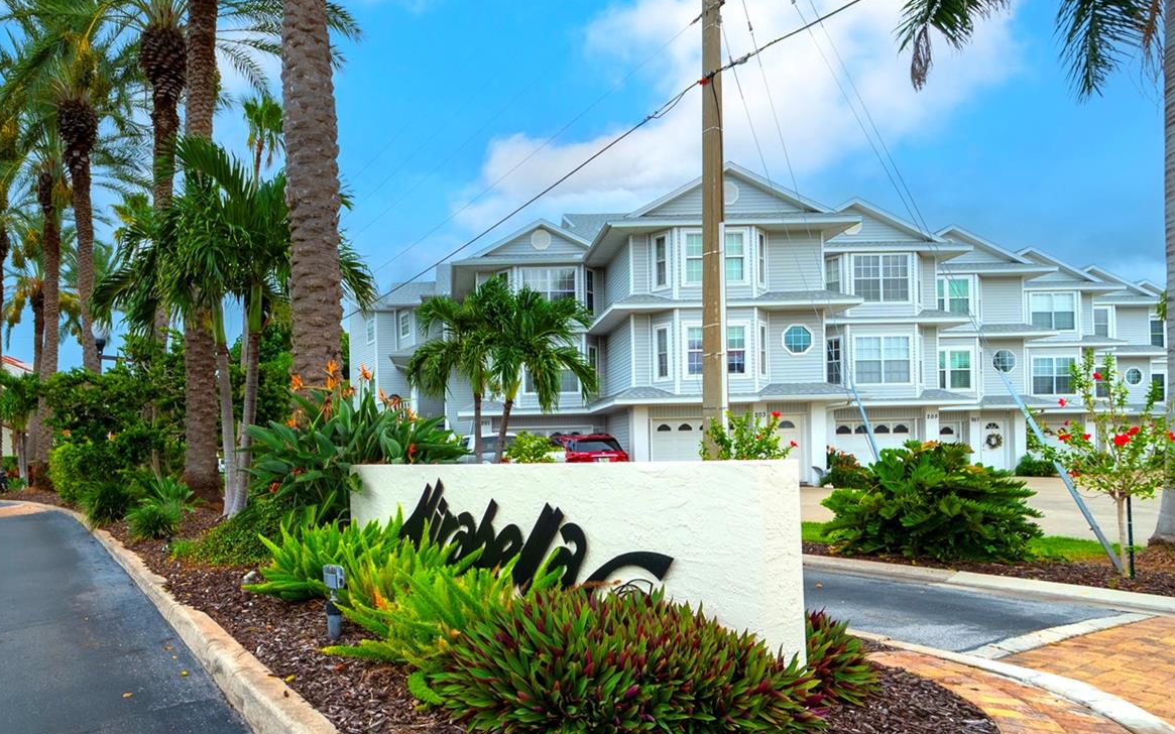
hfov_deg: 80.8
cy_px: 406
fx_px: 672
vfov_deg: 57.1
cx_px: 444
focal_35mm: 21
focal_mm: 10
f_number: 8
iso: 100
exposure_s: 1/100
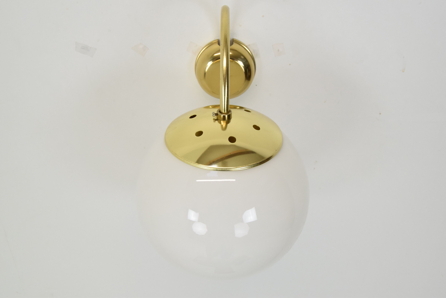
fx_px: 521
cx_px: 223
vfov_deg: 31.9
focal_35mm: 42
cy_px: 149
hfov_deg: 46.4
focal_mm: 28
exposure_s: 1/250
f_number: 8
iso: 1600
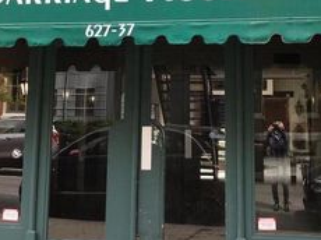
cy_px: 38
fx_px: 565
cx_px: 187
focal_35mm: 61
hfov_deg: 31.7
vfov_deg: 23.5
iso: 20
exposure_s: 1/136
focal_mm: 3.99
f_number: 1.8
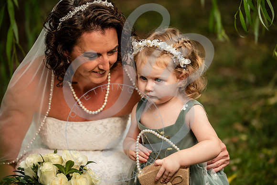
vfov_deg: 8.9
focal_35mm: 155
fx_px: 1193
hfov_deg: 13.2
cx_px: 138
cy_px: 92
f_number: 2.8
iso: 400
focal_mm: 155
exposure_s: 1/800
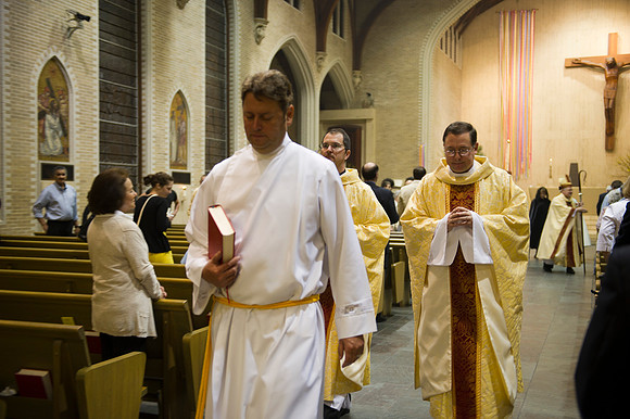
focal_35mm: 42
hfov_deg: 46.4
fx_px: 735
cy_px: 210
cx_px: 315
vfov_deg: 31.9
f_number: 2.8
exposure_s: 1/40
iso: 1000
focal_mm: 42
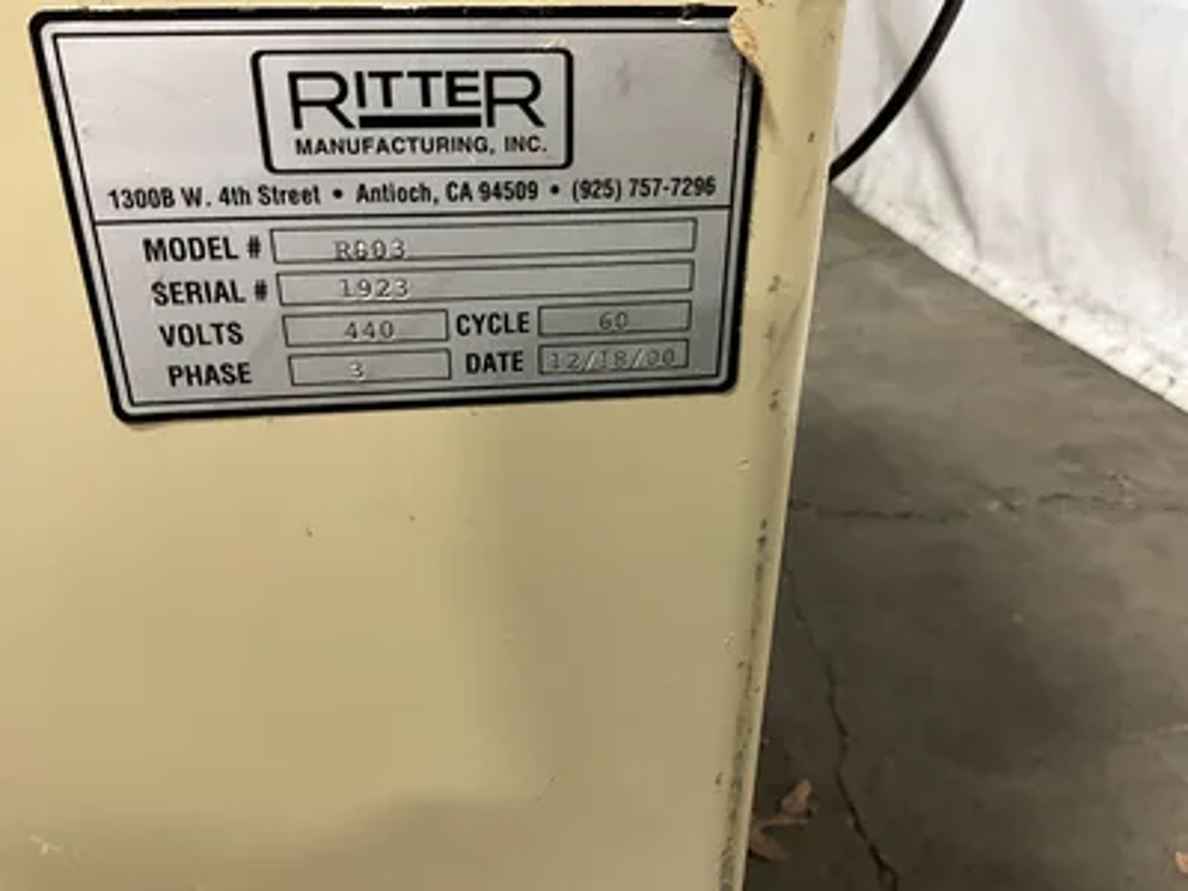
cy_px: 446
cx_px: 594
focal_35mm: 29
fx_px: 995
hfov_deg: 61.7
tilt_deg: -27.8
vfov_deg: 48.2
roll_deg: -1.3
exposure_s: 1/55
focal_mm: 3
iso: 320
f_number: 1.8
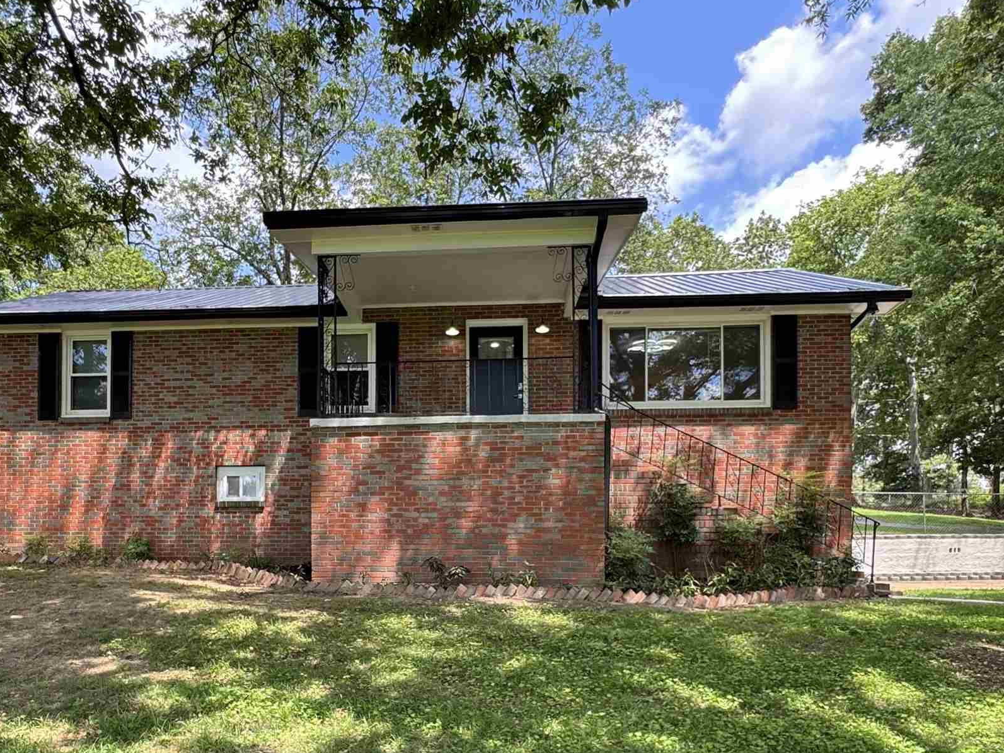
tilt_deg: +0.0
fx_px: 783
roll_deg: -0.1
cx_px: 422
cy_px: 547
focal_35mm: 27
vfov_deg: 49.7
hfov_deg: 64.9
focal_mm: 2.22
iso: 40
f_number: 2.2
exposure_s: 1/163
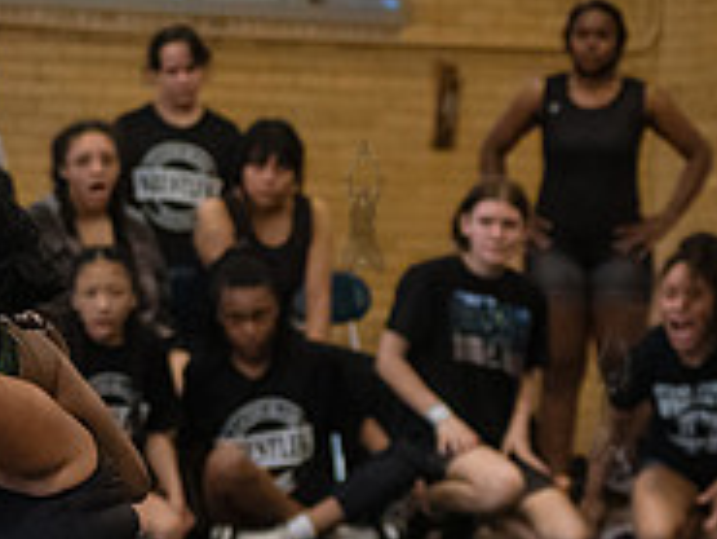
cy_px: 394
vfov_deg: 5.8
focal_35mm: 256
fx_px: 5306
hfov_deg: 7.7
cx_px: -140
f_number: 3.5
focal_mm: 80
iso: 5000
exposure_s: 1/400
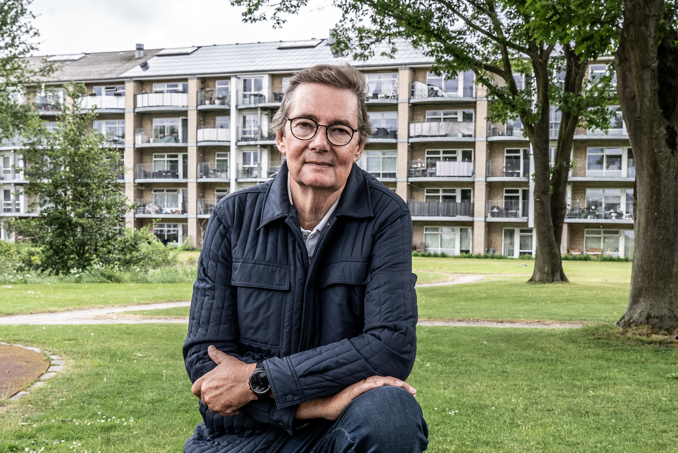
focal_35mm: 52
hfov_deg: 38.1
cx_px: 385
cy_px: 321
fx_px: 980
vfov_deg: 25.8
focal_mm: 35
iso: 100
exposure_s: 1/25
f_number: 3.5
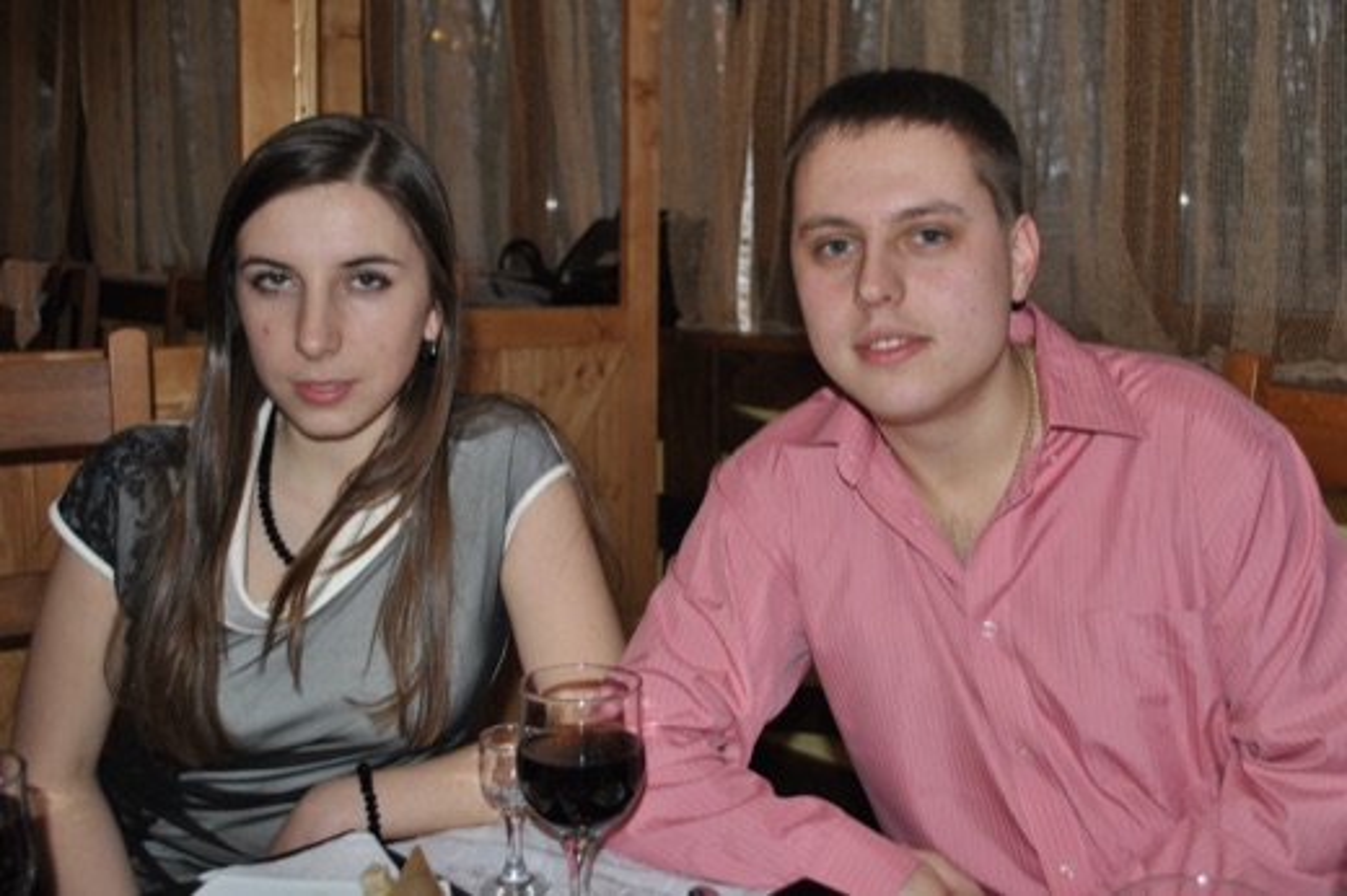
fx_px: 1234
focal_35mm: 33
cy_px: 448
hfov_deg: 57.3
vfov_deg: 39.9
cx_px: 674
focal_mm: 22
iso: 200
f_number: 4
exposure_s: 1/60
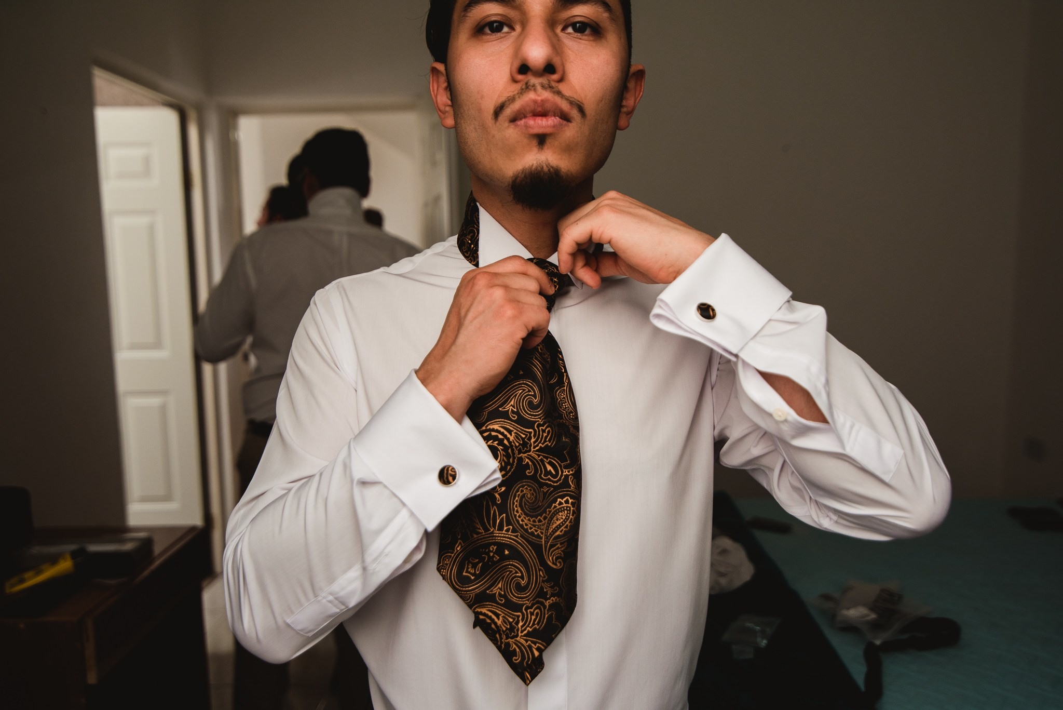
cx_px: 532
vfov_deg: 48.0
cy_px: 355
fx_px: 797
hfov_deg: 67.4
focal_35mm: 27
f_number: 3.2
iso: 400
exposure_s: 1/400
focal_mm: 27
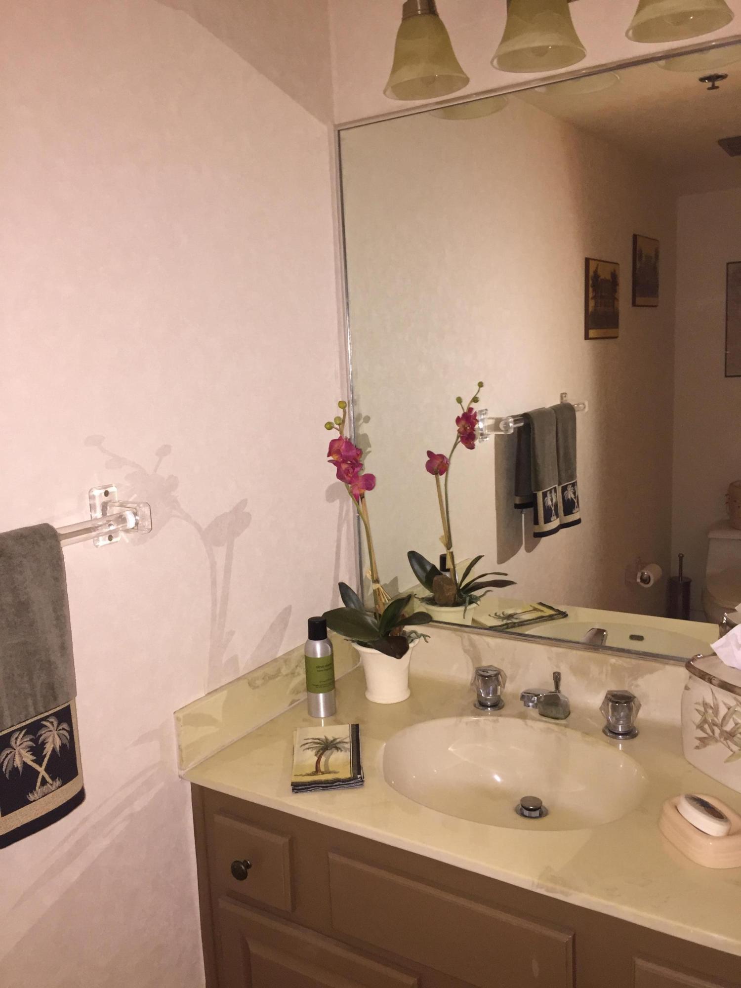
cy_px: 494
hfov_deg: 48.2
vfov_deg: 61.7
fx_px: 828
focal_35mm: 29
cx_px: 370
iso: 100
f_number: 2.2
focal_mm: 4.15
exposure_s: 1/16
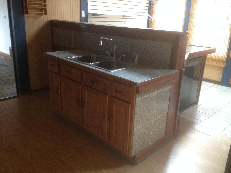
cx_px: 116
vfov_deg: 40.7
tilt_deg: -17.7
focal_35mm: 35
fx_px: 234
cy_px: 86
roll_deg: -1.8
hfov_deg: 52.6
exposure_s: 1/20
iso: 250
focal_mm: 4.28
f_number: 2.4
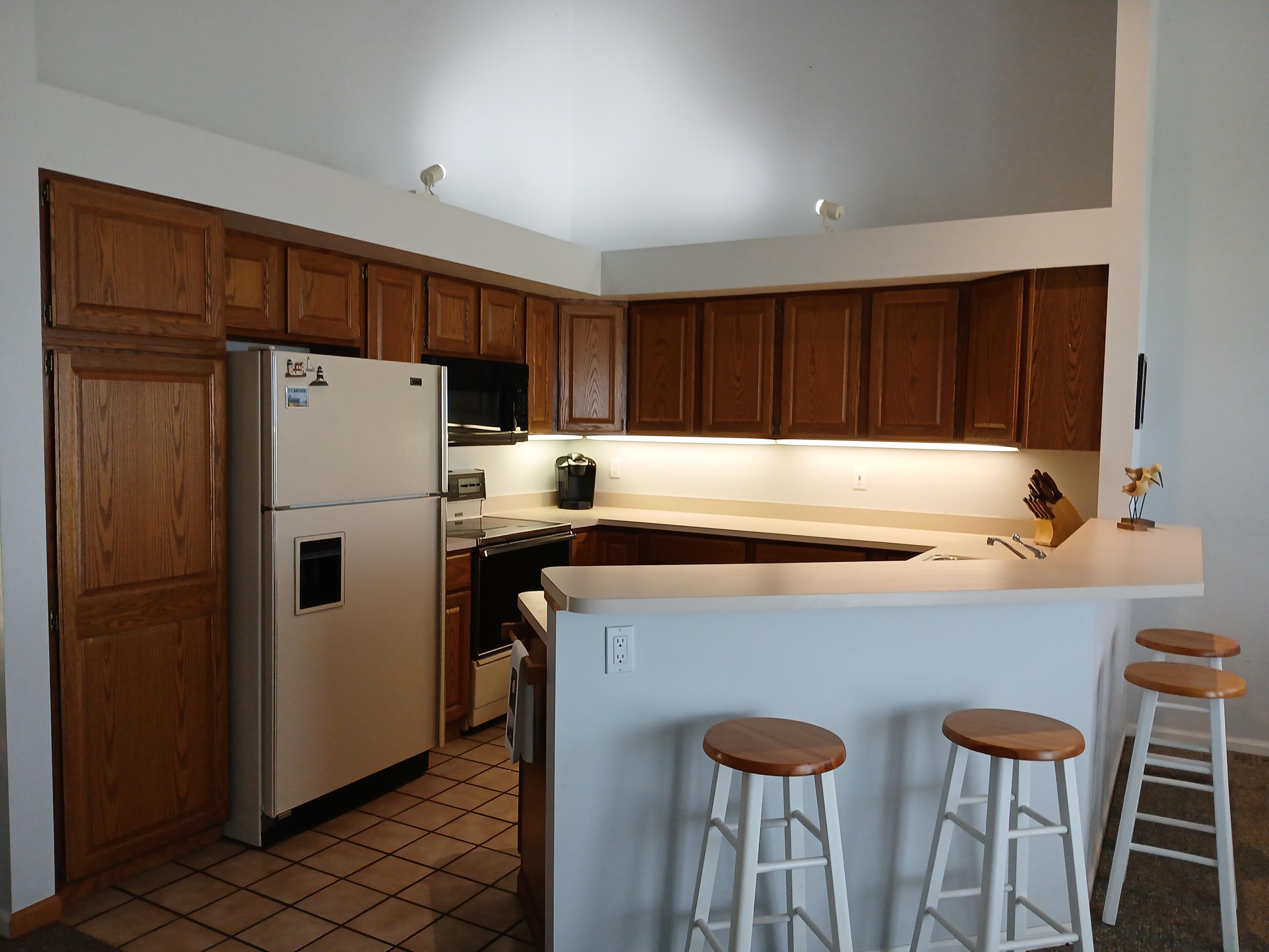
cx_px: 634
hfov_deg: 67.3
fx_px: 953
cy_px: 476
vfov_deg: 53.1
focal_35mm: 26
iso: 200
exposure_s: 1/60
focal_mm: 3.98
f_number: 1.8
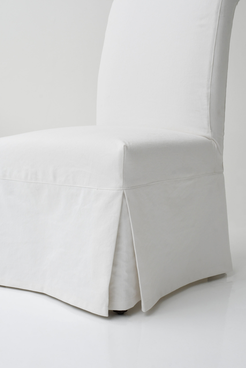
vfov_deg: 38.2
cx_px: 123
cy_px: 184
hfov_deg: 26.0
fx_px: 533
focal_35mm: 52
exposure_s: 1/125
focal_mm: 35
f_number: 13
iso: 400
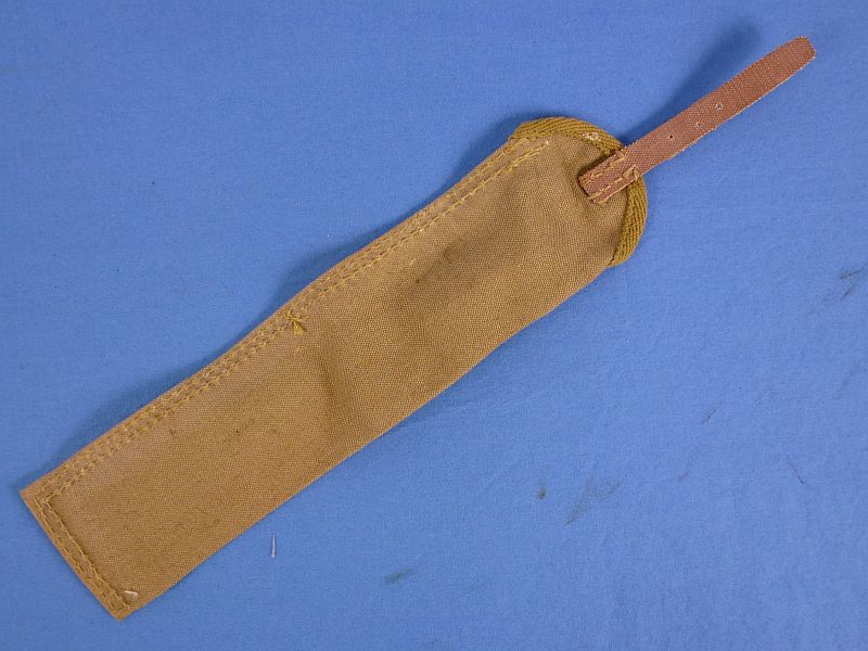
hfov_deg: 60.0
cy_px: 326
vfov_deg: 46.8
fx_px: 752
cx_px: 434
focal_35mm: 30
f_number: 3.5
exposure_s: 1/60
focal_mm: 5.4
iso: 200
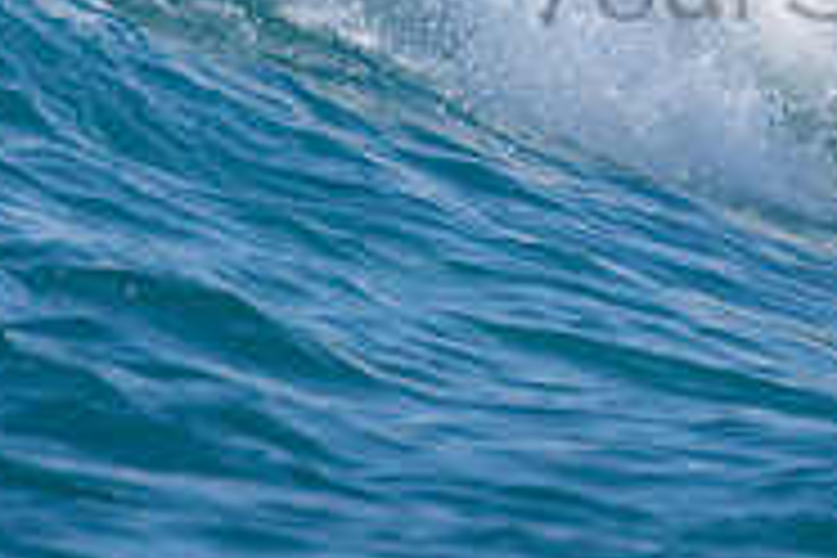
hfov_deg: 1.1
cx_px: 1116
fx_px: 44451
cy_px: -266
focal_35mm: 1912
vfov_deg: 0.7
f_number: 5.6
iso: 140
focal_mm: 500
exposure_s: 1/2000
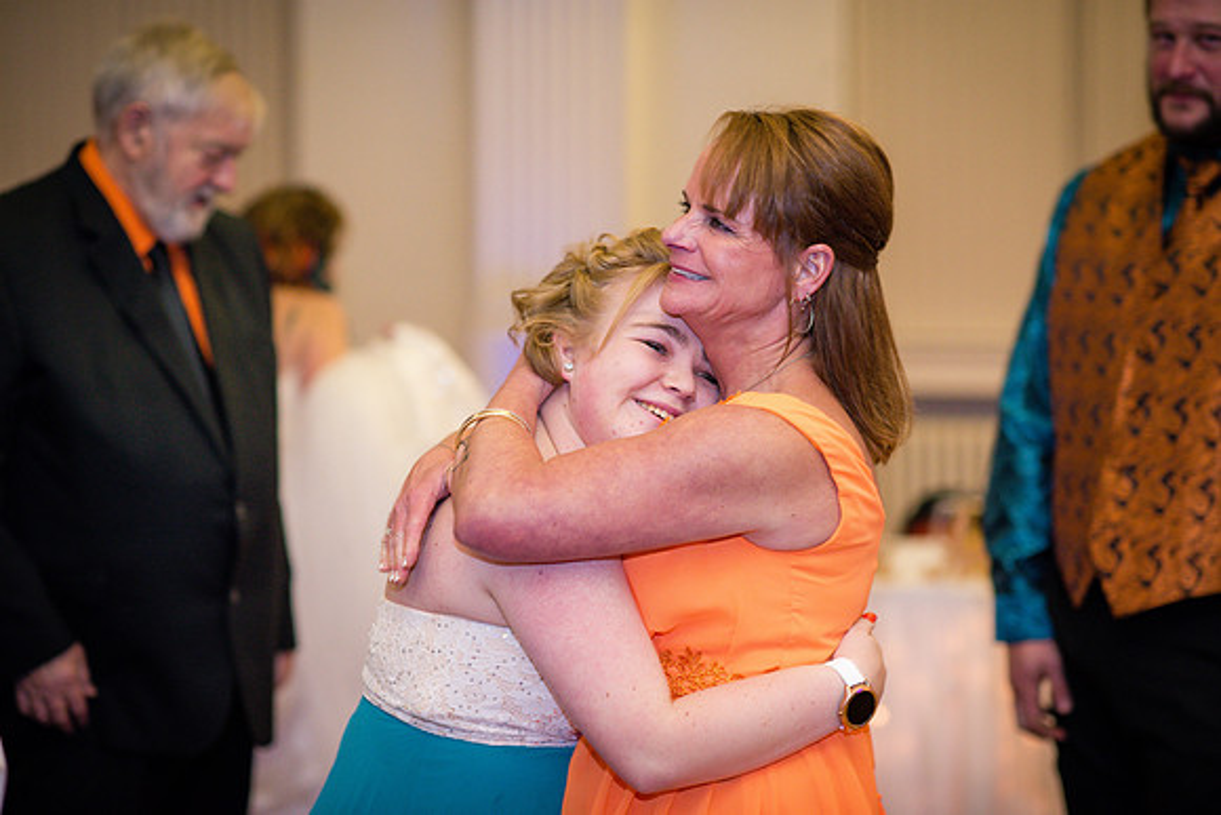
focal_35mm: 85
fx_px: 2883
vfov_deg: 16.1
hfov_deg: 23.9
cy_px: 408
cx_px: 610
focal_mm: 85
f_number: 2.2
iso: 640
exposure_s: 1/125
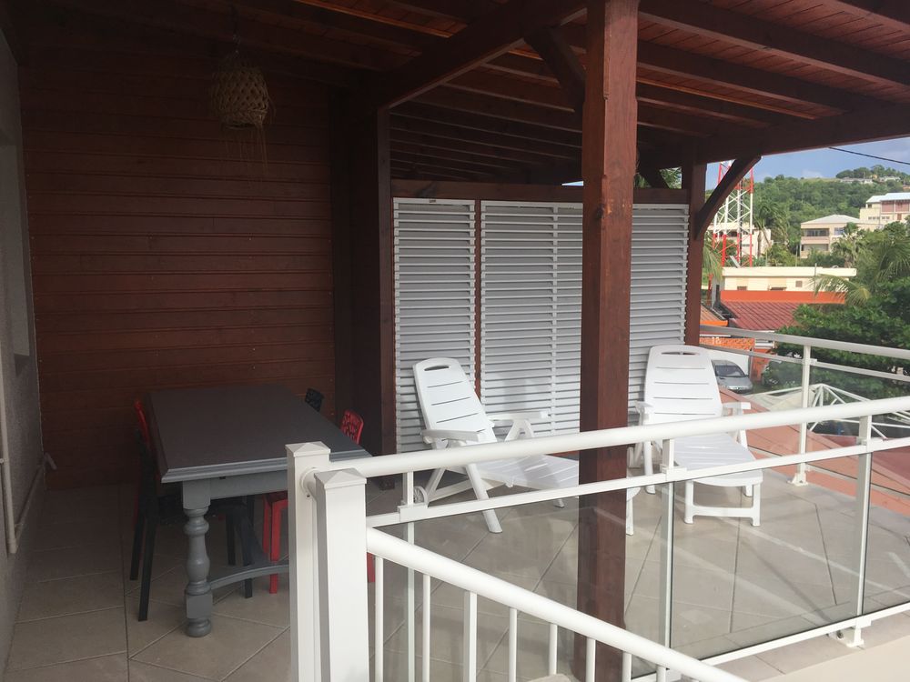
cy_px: 341
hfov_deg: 61.7
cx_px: 455
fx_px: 762
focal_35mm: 29
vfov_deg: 48.2
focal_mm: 4.15
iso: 25
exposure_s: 1/1538
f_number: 2.2
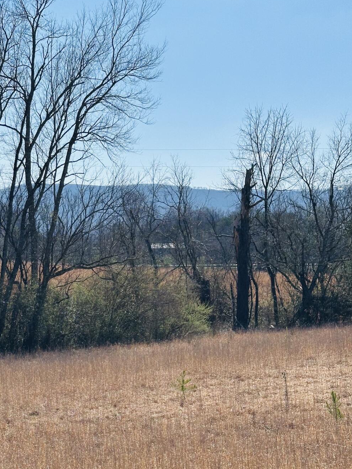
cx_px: 96
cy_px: 226
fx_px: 990
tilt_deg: +1.4
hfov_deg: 20.0
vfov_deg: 26.7
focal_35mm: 73
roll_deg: -0.6
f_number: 1.78
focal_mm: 6.86
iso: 64
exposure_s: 1/7092
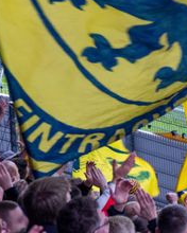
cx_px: 245
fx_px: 2006
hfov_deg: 5.3
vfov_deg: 6.7
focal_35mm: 290
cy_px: 78
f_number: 4
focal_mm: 43.48
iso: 320
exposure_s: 1/125
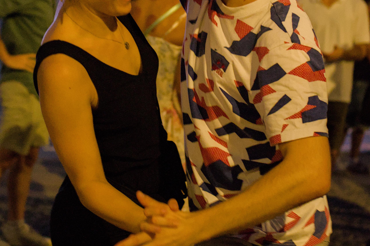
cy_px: 50
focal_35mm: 131
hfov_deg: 15.6
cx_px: 185
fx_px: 1346
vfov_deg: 10.4
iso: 12800
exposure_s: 1/60
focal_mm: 57.8
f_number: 3.5
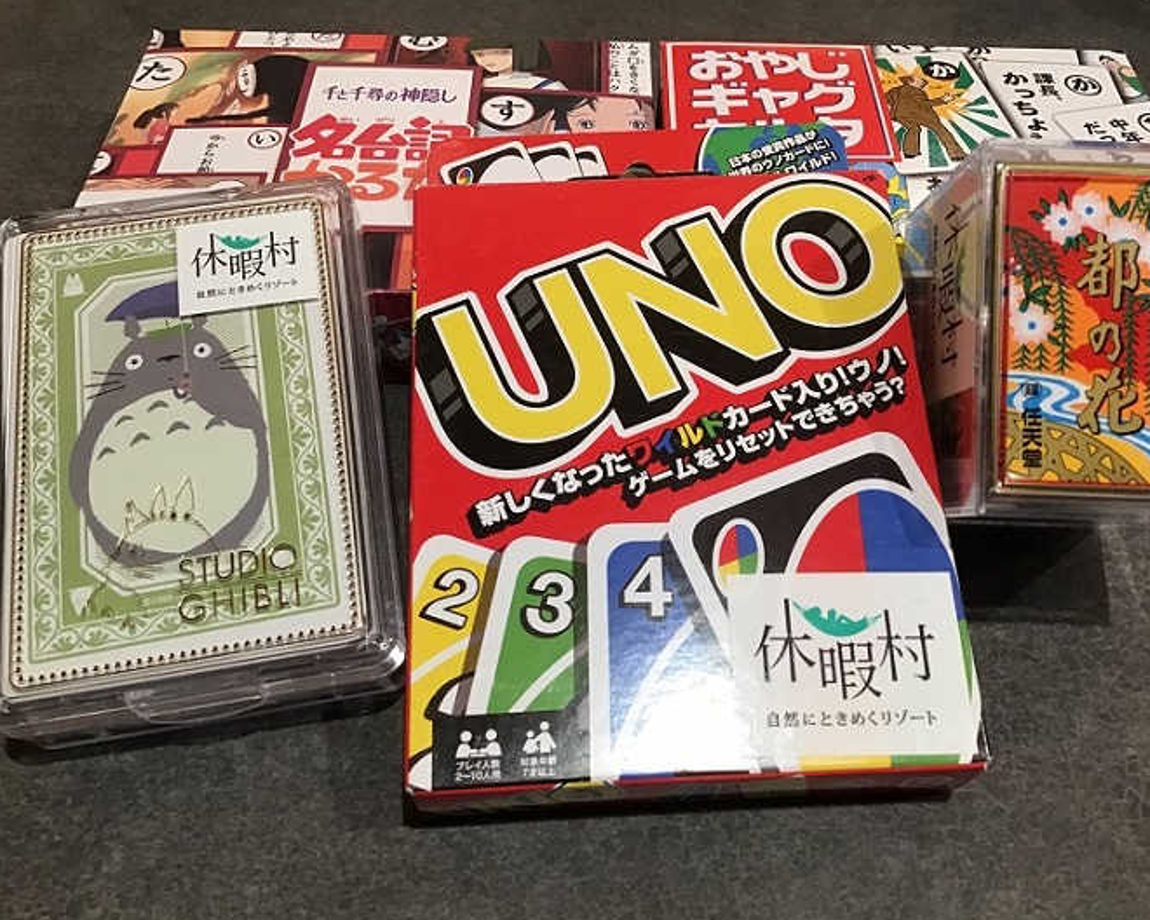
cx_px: 610
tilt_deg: -49.9
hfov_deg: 54.2
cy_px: 465
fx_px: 1123
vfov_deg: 44.5
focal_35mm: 33
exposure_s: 1/30
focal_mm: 3.3
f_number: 2.4
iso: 64
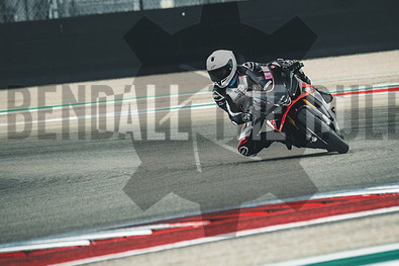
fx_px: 7356
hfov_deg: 3.1
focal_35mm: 664
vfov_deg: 2.1
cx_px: 220
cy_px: 114
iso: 2000
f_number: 5.2
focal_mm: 301.1
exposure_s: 1/2000
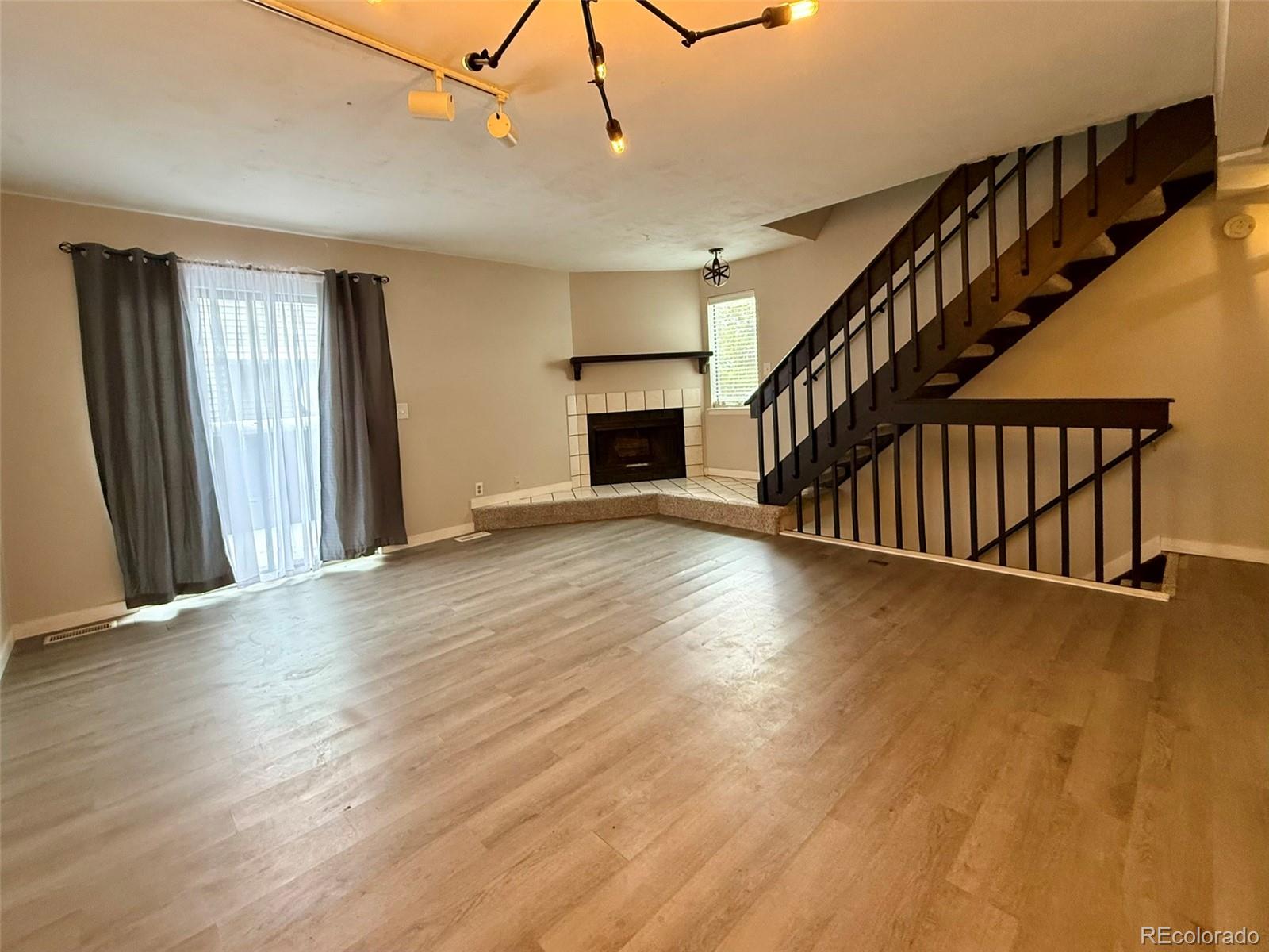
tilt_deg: -8.2
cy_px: 476
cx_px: 634
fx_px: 513
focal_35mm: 14
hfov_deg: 102.1
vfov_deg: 85.7
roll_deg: +3.3
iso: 320
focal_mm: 2.22
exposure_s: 1/91
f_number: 2.2
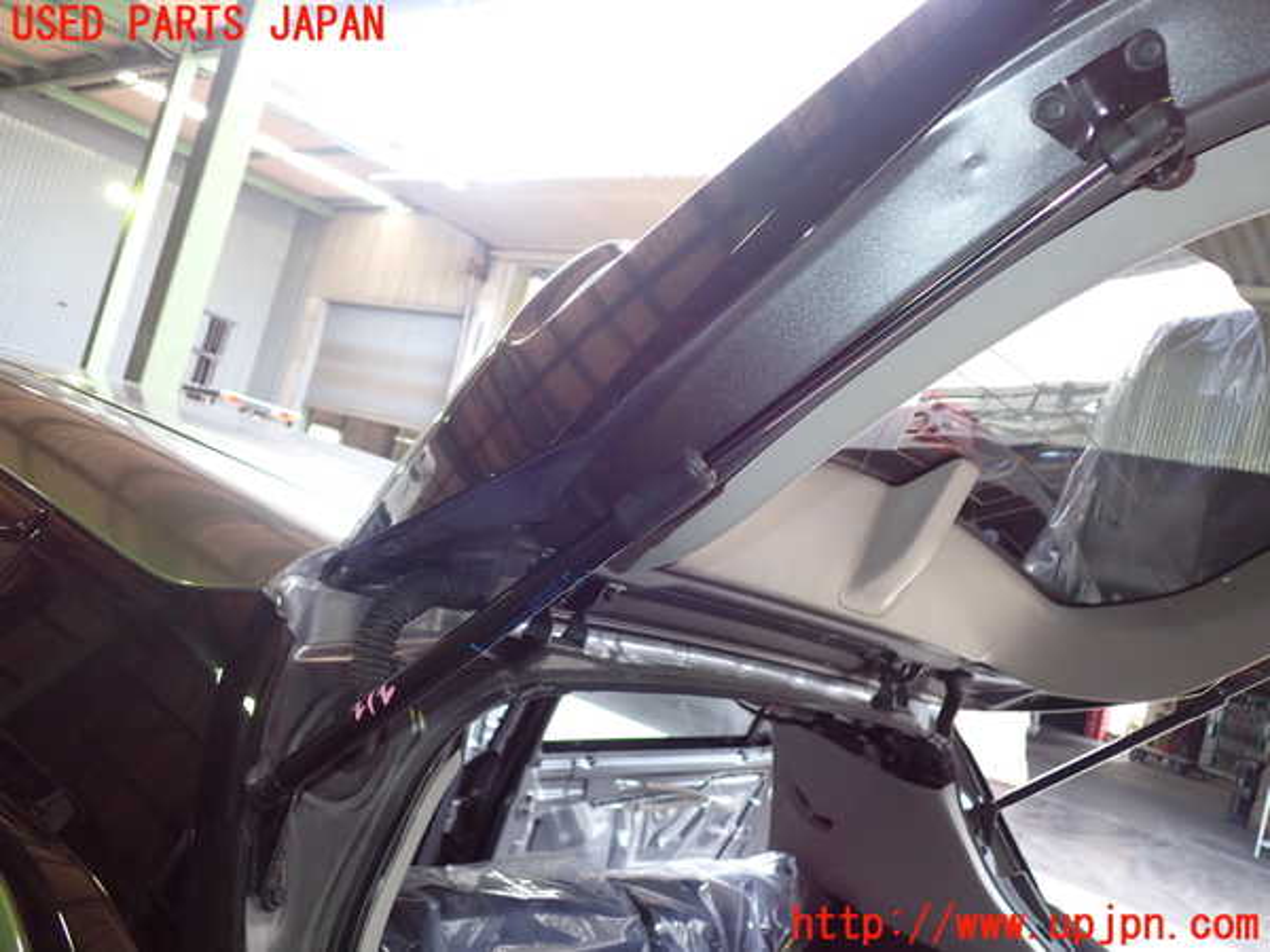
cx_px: 635
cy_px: 476
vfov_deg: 46.8
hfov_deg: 60.0
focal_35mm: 30
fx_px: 1101
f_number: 2.3
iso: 200
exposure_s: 1/50
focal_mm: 5.4
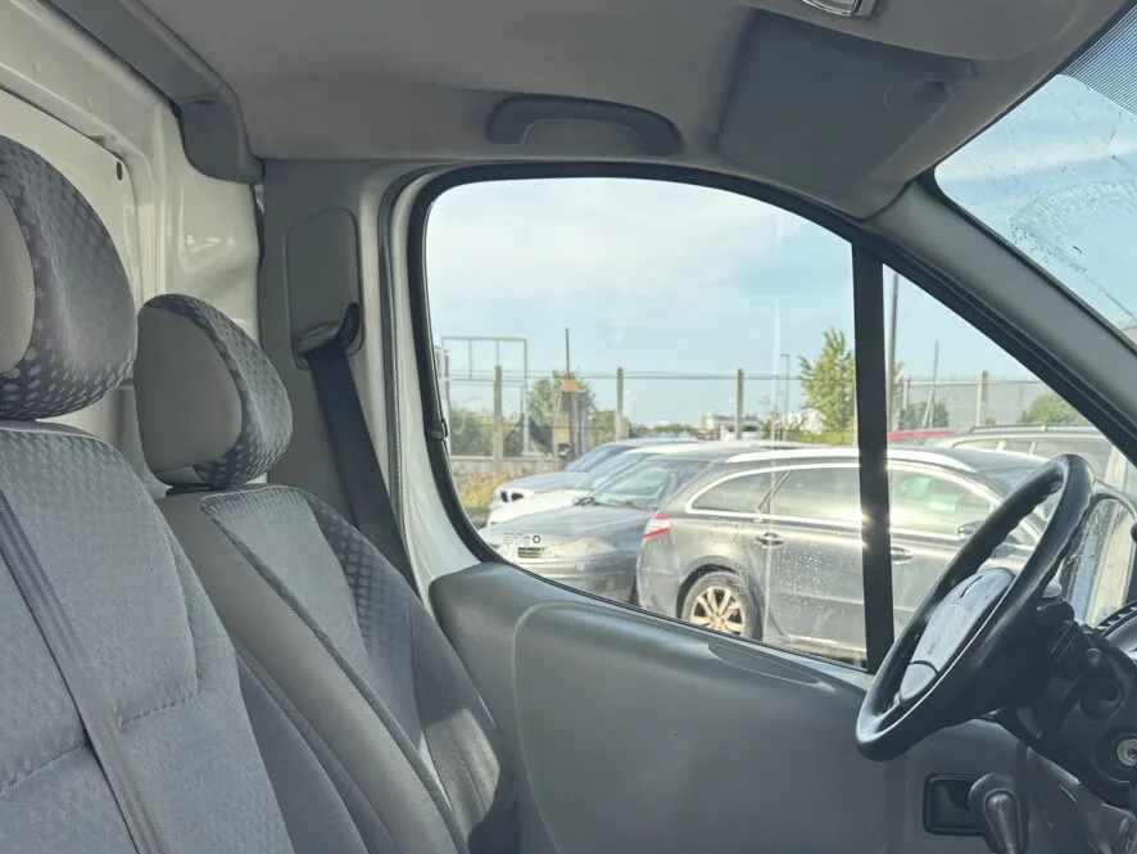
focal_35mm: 52
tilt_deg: -10.7
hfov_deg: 36.7
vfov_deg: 26.8
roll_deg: -1.7
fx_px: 1708
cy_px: 822
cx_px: 657
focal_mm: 6.76
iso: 80
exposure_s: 1/604
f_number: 1.78
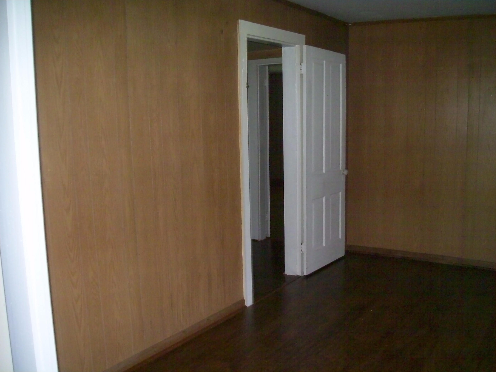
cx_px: 248
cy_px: 186
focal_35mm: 36
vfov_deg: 39.6
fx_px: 516
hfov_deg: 51.4
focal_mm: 6
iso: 160
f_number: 2.7
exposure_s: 1/64
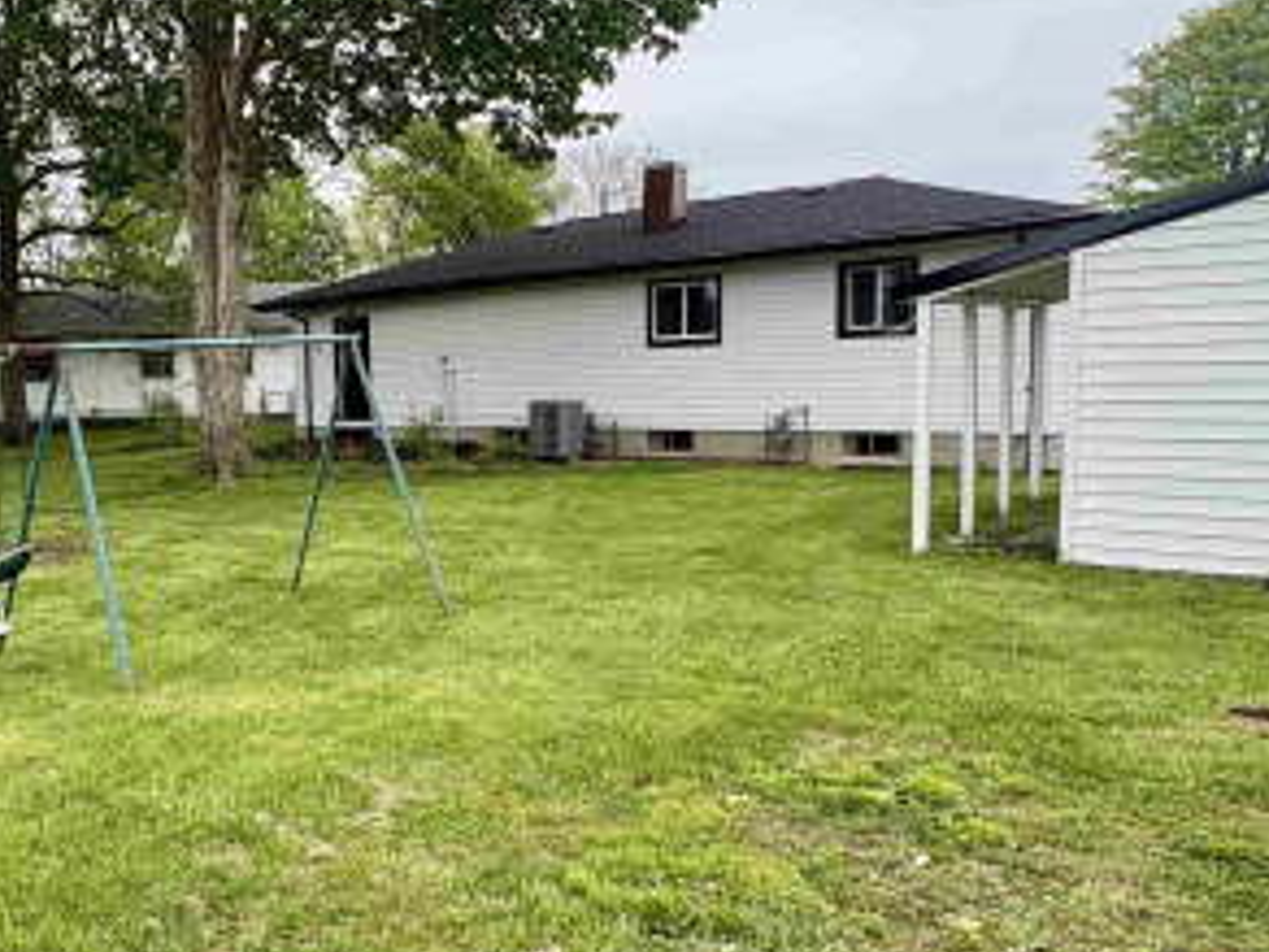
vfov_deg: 44.2
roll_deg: +2.5
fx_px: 1173
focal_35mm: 32
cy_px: 469
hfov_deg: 54.9
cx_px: 363
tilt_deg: -3.8
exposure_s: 1/615
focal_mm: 2.22
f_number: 2.2
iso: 50
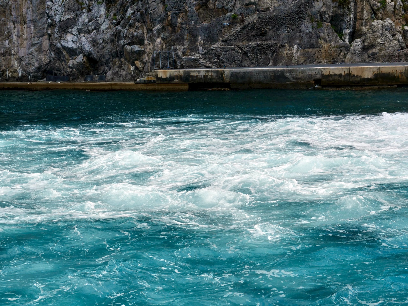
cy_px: 153
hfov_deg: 27.8
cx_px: 204
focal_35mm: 70
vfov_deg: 21.0
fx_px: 825
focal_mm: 35
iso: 200
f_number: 8
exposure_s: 1/1300
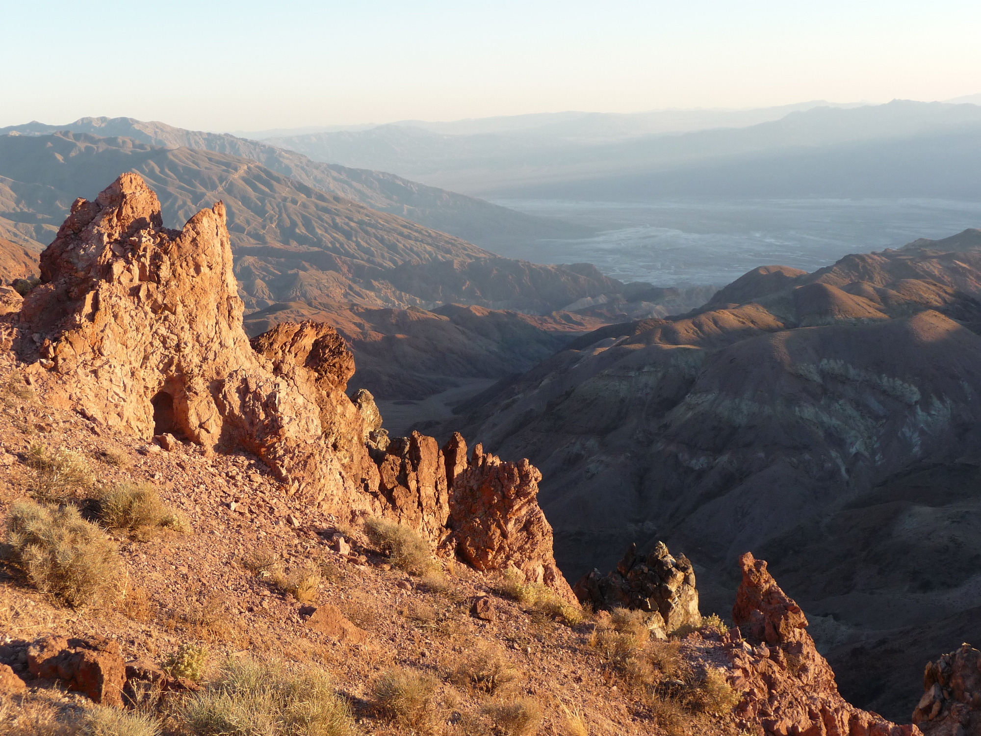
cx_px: 490
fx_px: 1275
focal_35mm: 45
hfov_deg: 42.1
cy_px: 368
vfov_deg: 32.2
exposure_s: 1/160
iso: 100
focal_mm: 7.6
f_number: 4.1
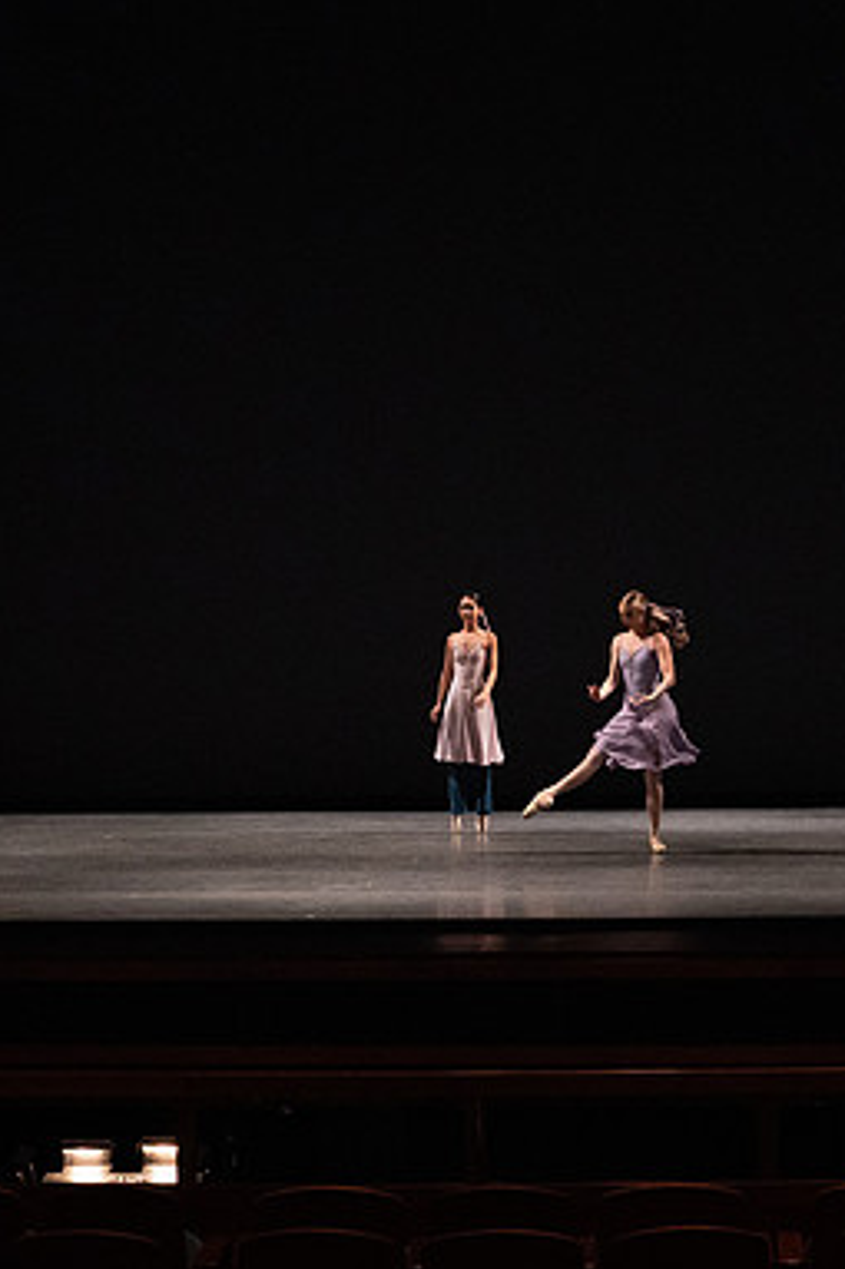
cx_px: 504
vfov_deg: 19.3
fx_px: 3735
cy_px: 638
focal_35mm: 106
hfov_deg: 12.9
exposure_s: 1/400
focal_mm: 70
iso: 12800
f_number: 5
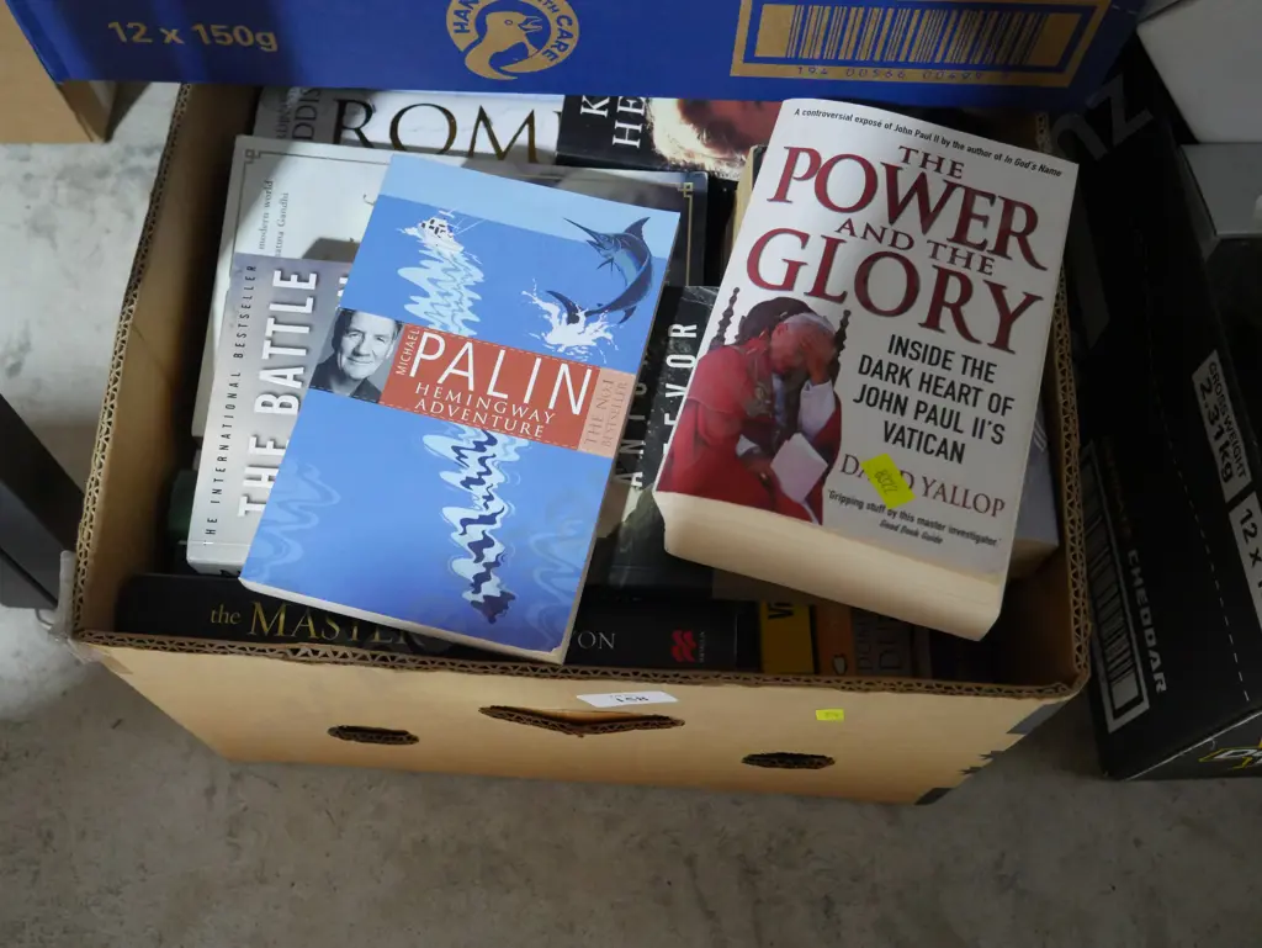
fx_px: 1240
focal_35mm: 34
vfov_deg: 41.8
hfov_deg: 53.9
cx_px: 631
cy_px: 474
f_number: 4
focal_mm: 17
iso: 2500
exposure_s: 1/60
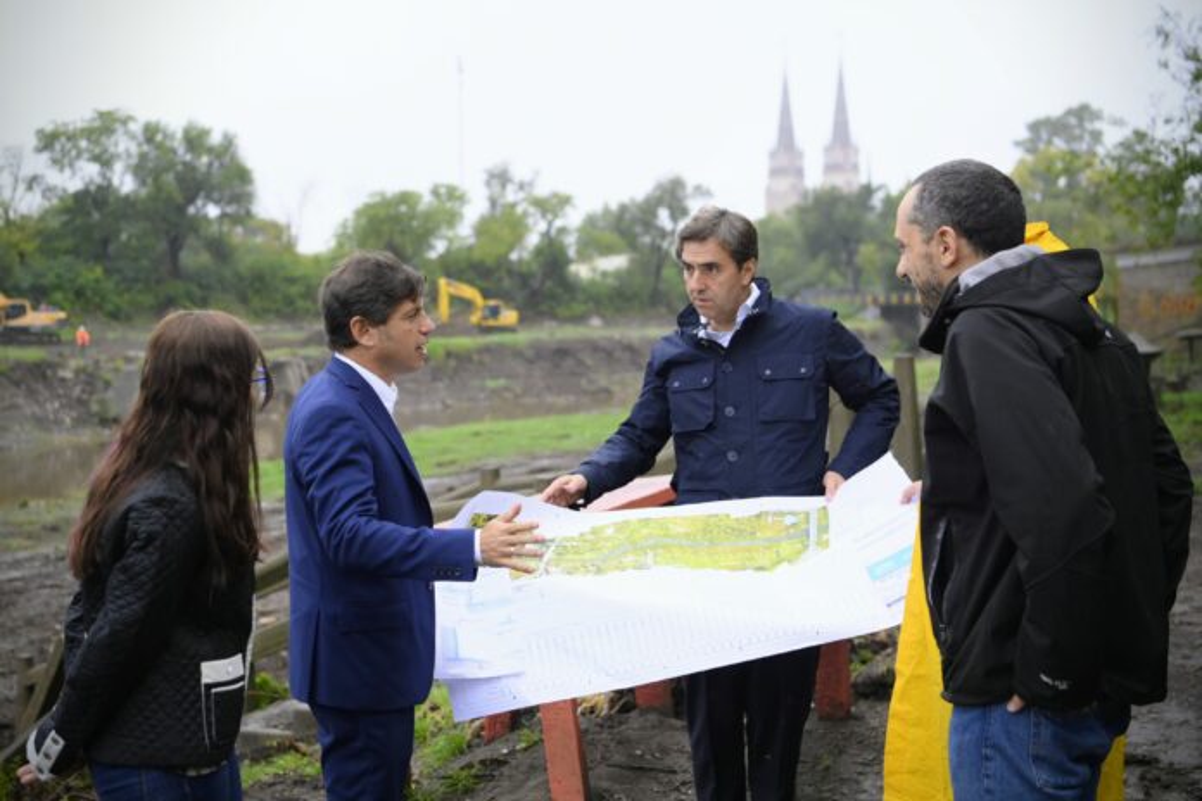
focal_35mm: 45
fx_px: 1502
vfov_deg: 29.9
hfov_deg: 43.6
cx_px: 601
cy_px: 400
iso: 320
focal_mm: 45
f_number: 3.2
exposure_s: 1/640
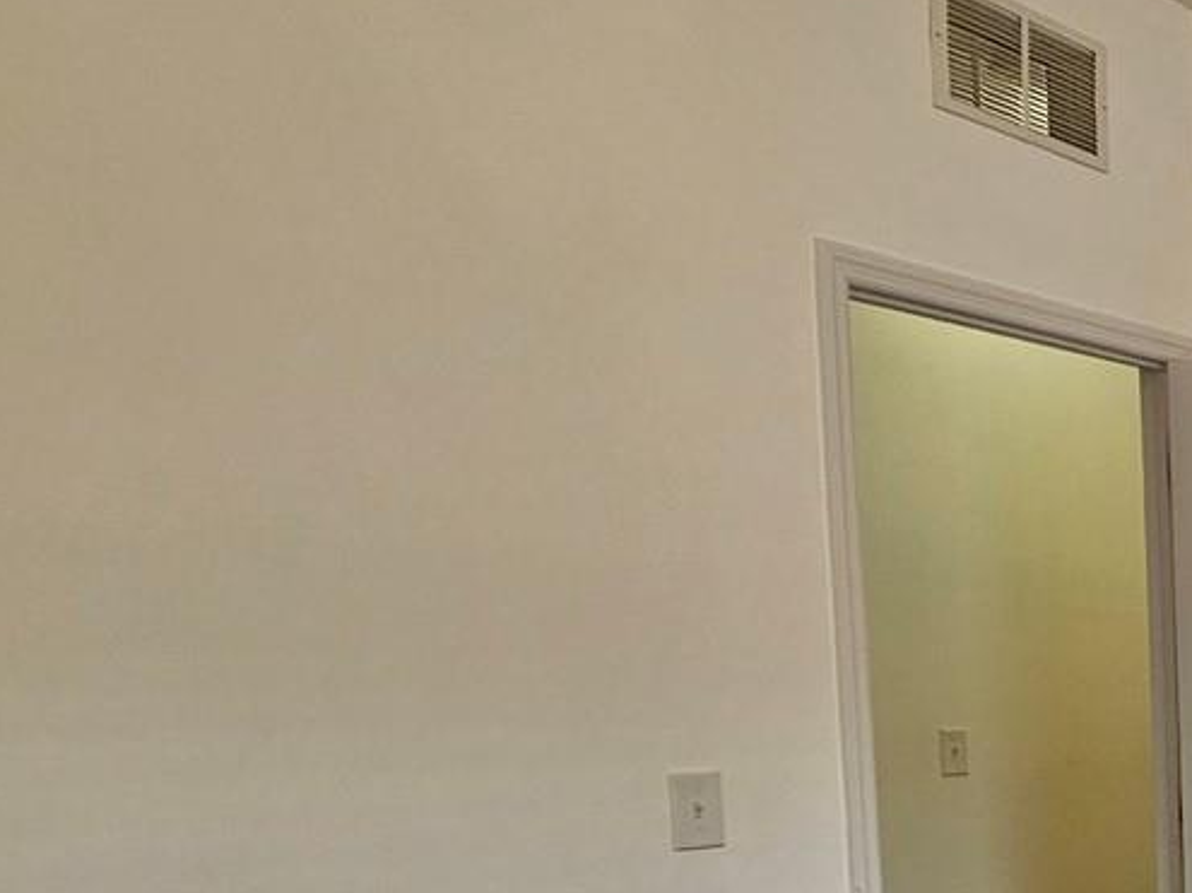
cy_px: 838
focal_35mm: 42
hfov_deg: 28.4
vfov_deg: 32.3
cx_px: 1799
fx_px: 1446
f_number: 2.2
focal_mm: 2.2
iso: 125
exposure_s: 1/60
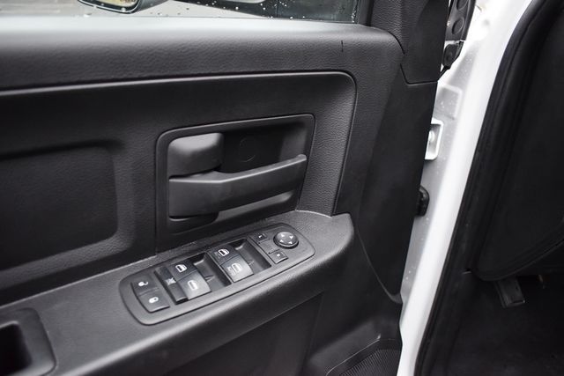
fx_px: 423
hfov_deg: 67.4
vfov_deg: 48.0
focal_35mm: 27
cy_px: 188
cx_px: 282
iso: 800
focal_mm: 18
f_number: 3.5
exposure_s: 1/250
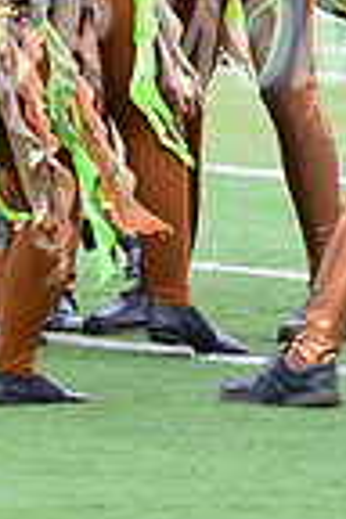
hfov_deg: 1.9
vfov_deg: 2.9
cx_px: 97
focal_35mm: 717
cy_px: -209
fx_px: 10336
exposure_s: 1/320
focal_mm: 230
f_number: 4.5
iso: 640
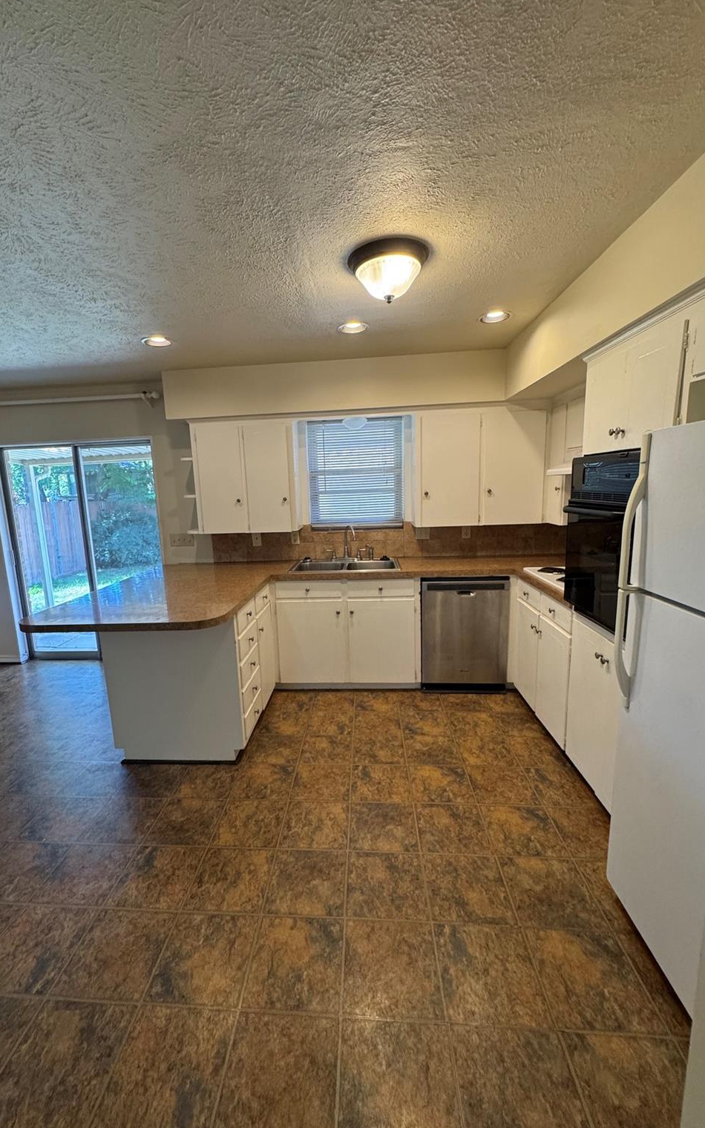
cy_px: 563
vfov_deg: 101.5
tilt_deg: -10.0
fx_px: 461
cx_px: 329
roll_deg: +1.7
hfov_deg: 74.7
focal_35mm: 15
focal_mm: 2.22
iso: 320
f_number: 2.2
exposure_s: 1/120
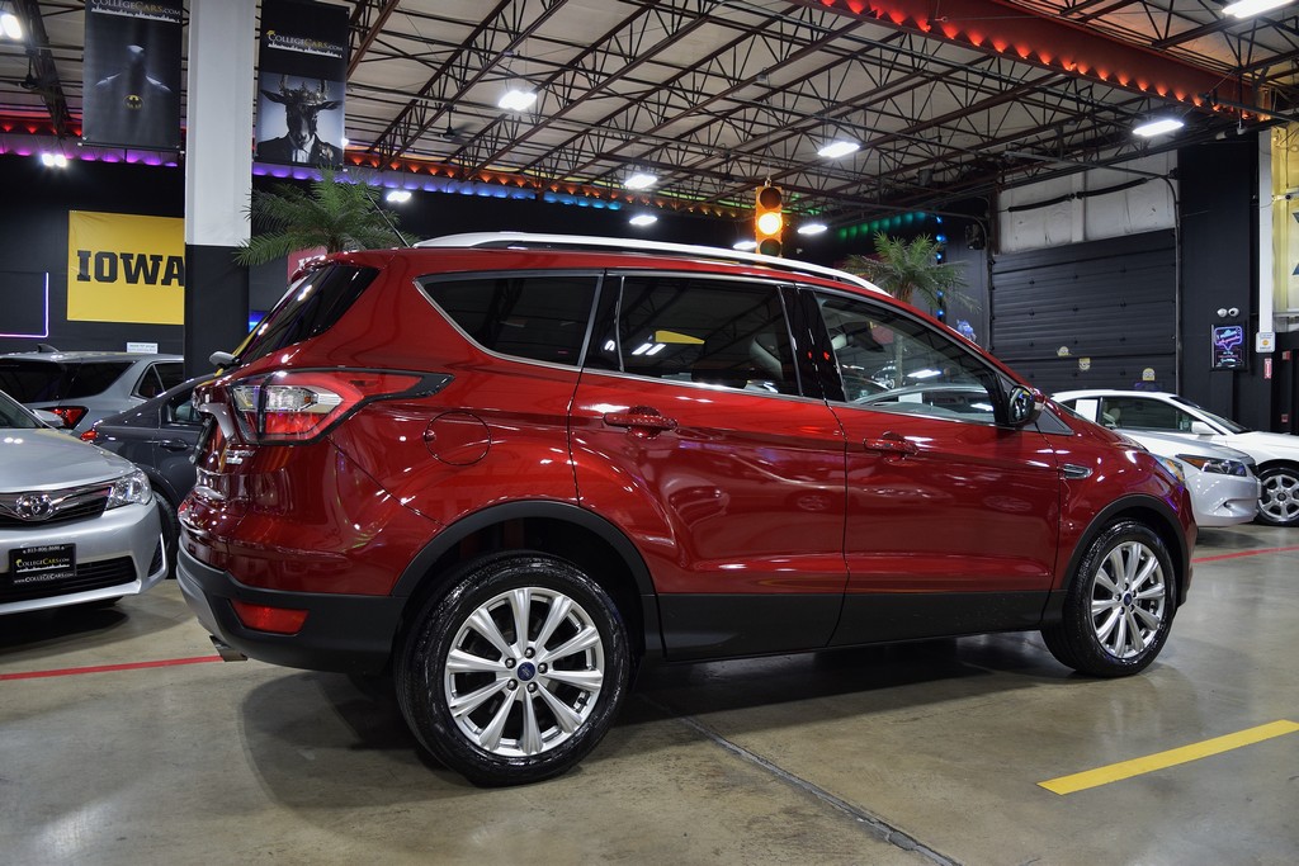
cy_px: 433
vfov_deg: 47.9
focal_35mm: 27
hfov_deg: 67.4
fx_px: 974
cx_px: 650
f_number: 3.5
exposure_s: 1/60
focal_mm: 18
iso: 1000
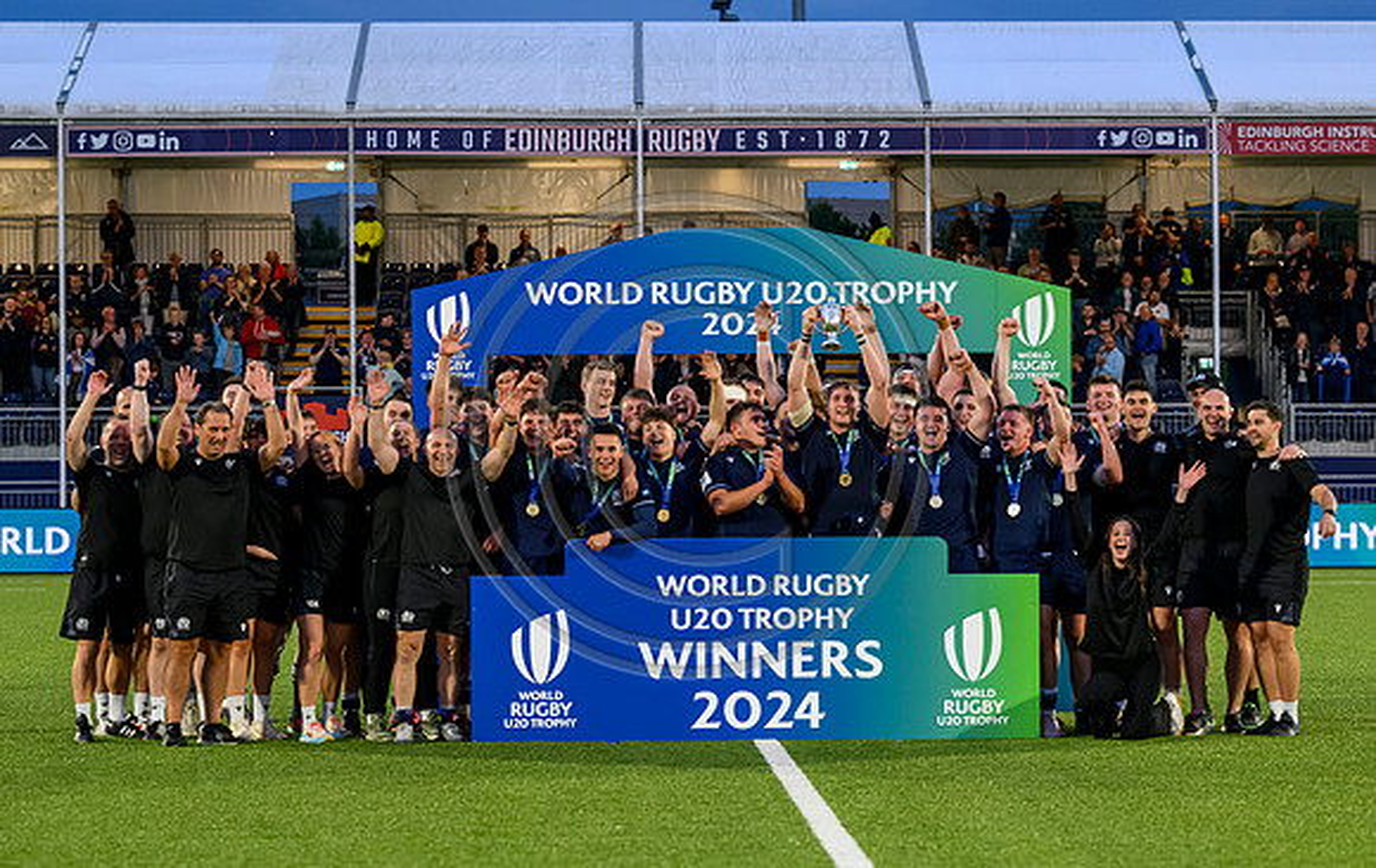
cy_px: 447
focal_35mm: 122
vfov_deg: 10.8
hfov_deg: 17.0
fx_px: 4601
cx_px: 737
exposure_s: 1/1000
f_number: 3.5
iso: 3200
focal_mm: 96
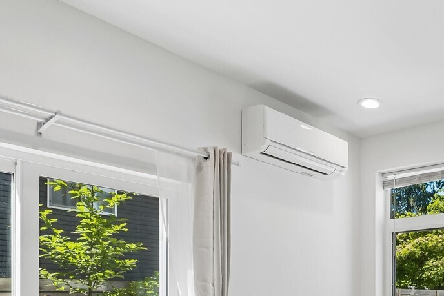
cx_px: 414
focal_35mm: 37
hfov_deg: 46.0
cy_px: 287
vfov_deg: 33.3
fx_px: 456
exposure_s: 1/80
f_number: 9
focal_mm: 10
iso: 250
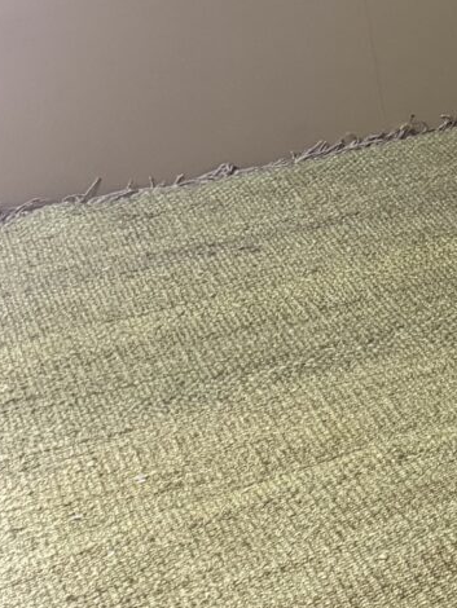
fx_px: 1723
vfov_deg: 20.0
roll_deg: +2.0
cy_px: 307
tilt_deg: -24.9
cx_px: 750
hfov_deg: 13.9
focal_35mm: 98
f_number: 1.78
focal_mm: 6.76
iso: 500
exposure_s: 1/50
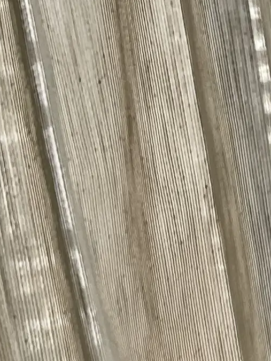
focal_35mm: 155
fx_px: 1618
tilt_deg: -22.3
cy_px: 655
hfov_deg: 8.5
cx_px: 724
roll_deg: +4.1
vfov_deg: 11.8
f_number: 1.6
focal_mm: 4.2
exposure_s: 1/121
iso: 125
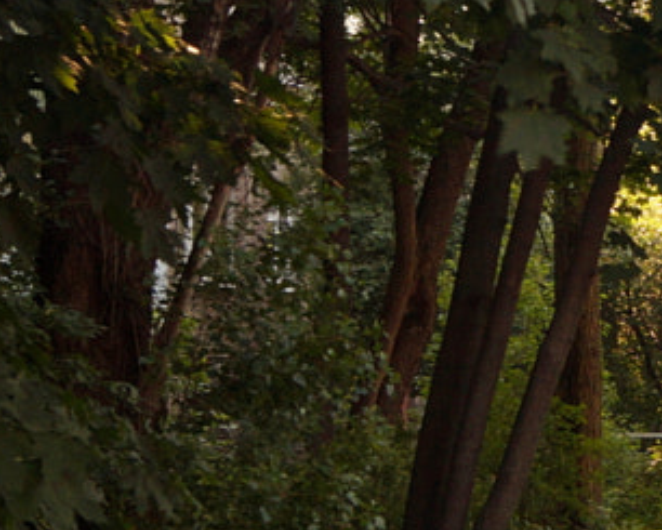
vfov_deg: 7.5
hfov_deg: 9.0
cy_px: 129
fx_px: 4037
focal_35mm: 206
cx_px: 1127
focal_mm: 28
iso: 100
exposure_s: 1/60
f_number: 8
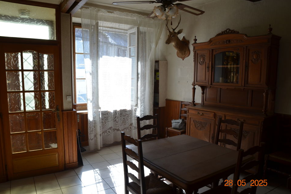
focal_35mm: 25
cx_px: 144
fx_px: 202
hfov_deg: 71.5
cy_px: 98
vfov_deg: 51.3
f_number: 5.6
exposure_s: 1/125
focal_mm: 16
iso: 220
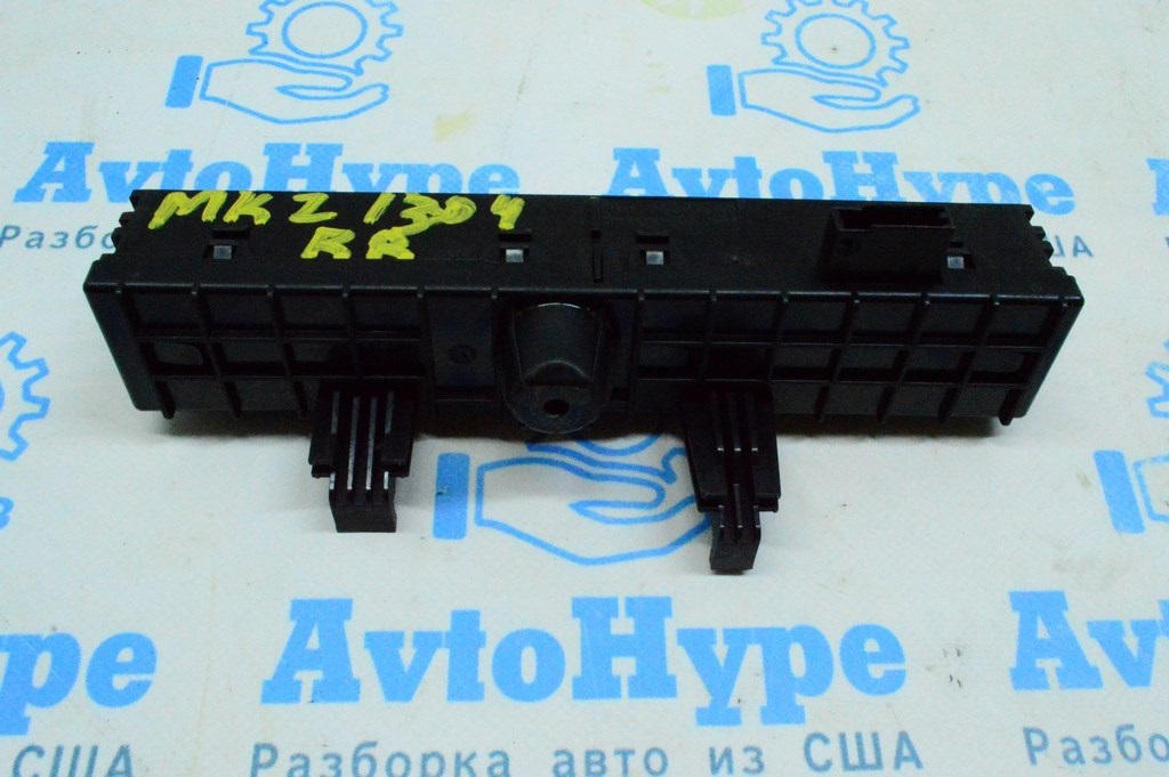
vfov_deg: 41.6
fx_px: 1022
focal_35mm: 32
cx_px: 584
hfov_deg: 59.5
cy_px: 388
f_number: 25
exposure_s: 1/80
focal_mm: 21
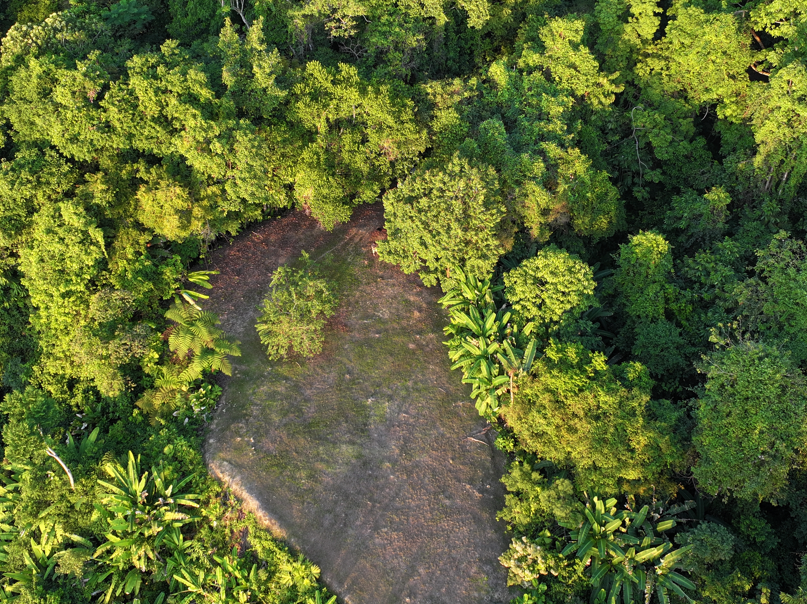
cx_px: 399
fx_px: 1049
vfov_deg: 32.1
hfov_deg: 42.1
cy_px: 265
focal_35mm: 45
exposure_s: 1/100
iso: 100
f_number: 2.8
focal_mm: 12.29
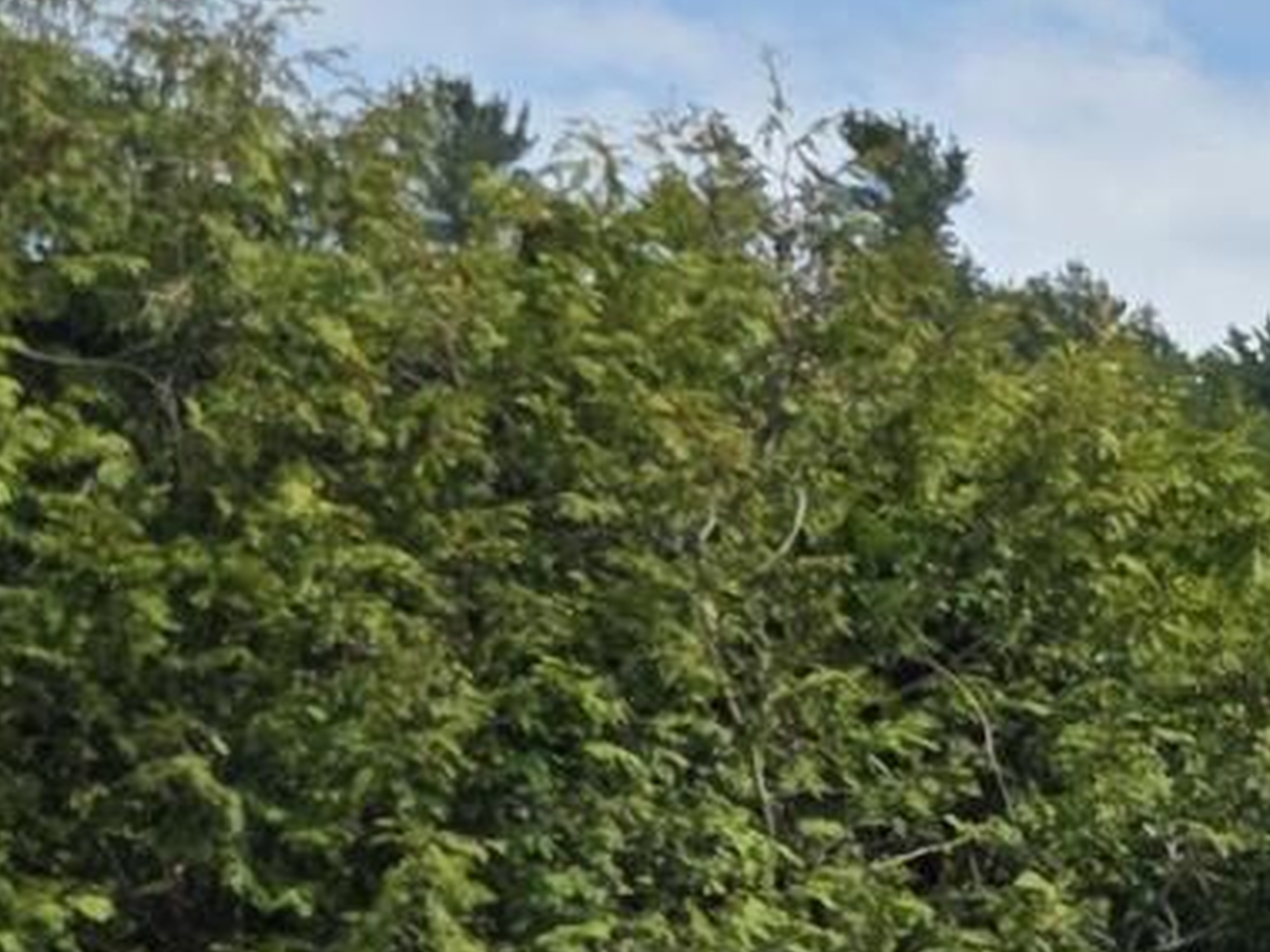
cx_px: 4695
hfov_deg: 8.0
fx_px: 6675
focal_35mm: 182
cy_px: 1840
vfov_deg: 7.8
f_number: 1.7
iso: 80
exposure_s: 1/6809
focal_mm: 6.3
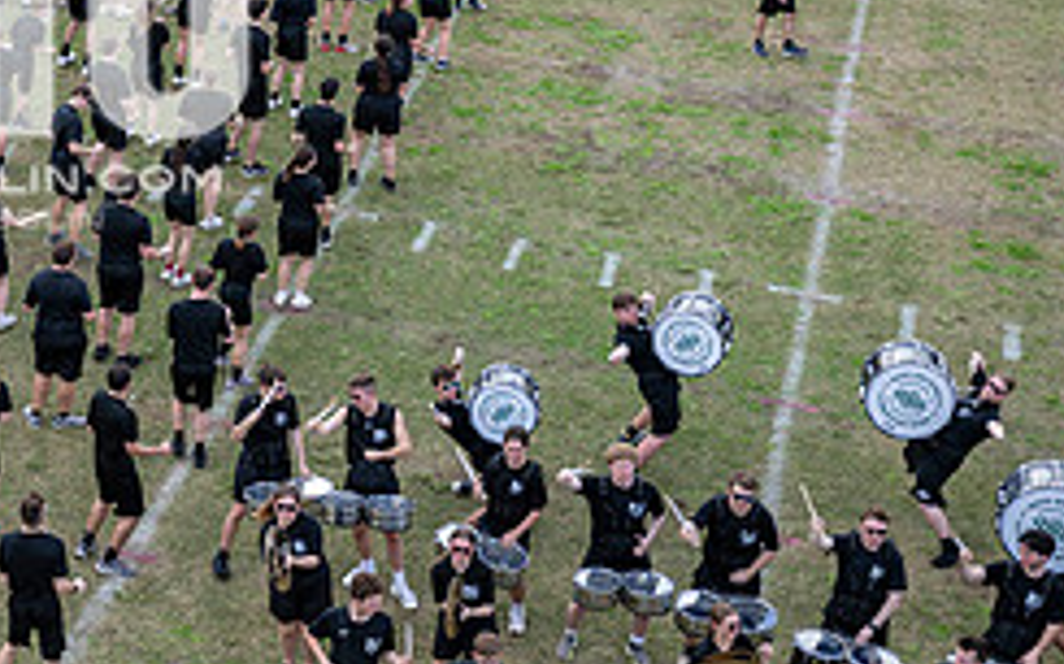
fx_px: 2522
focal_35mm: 87
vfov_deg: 14.8
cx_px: -78
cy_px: 24
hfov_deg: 22.6
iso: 250
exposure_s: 1/1250
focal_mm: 36
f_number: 2.8
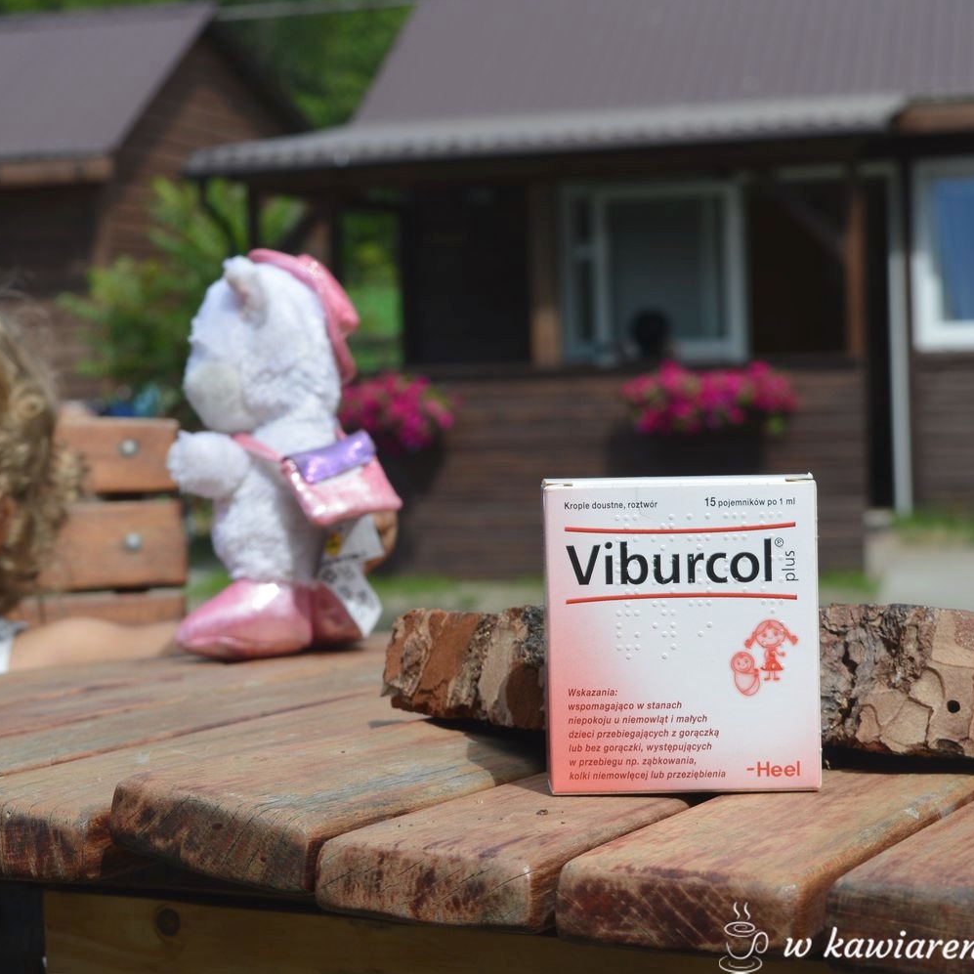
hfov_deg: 23.6
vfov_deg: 23.7
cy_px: 487
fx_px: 2324
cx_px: 353
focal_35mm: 73
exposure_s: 1/320
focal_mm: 38
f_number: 8
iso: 100
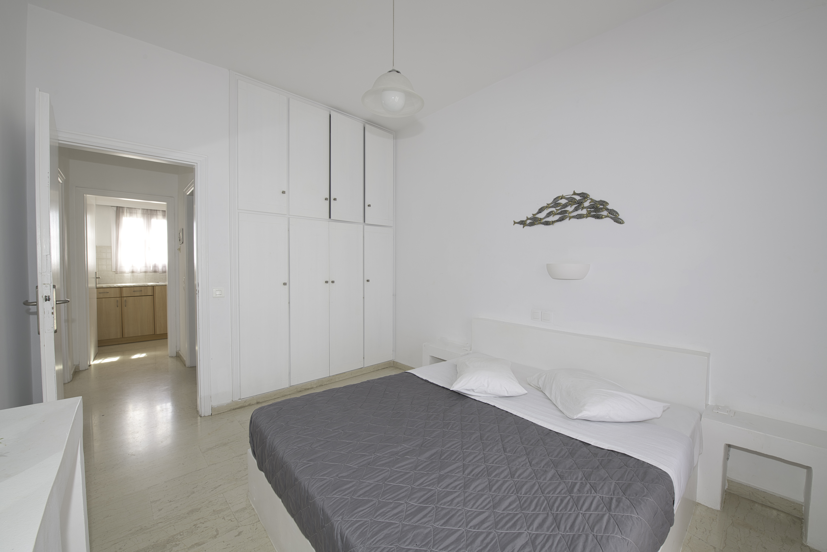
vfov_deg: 81.2
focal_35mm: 14
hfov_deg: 104.3
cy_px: 276
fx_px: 322
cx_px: 414
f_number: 11
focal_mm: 14
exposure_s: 1/4
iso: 100
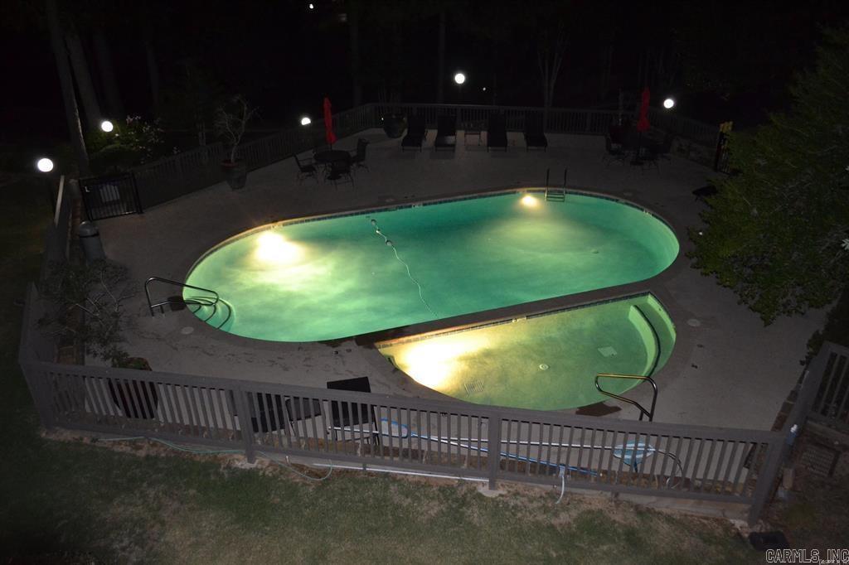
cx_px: 424
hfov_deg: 67.4
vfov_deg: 47.9
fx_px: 637
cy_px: 282
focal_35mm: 27
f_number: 3.5
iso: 1800
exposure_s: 1/30
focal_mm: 18
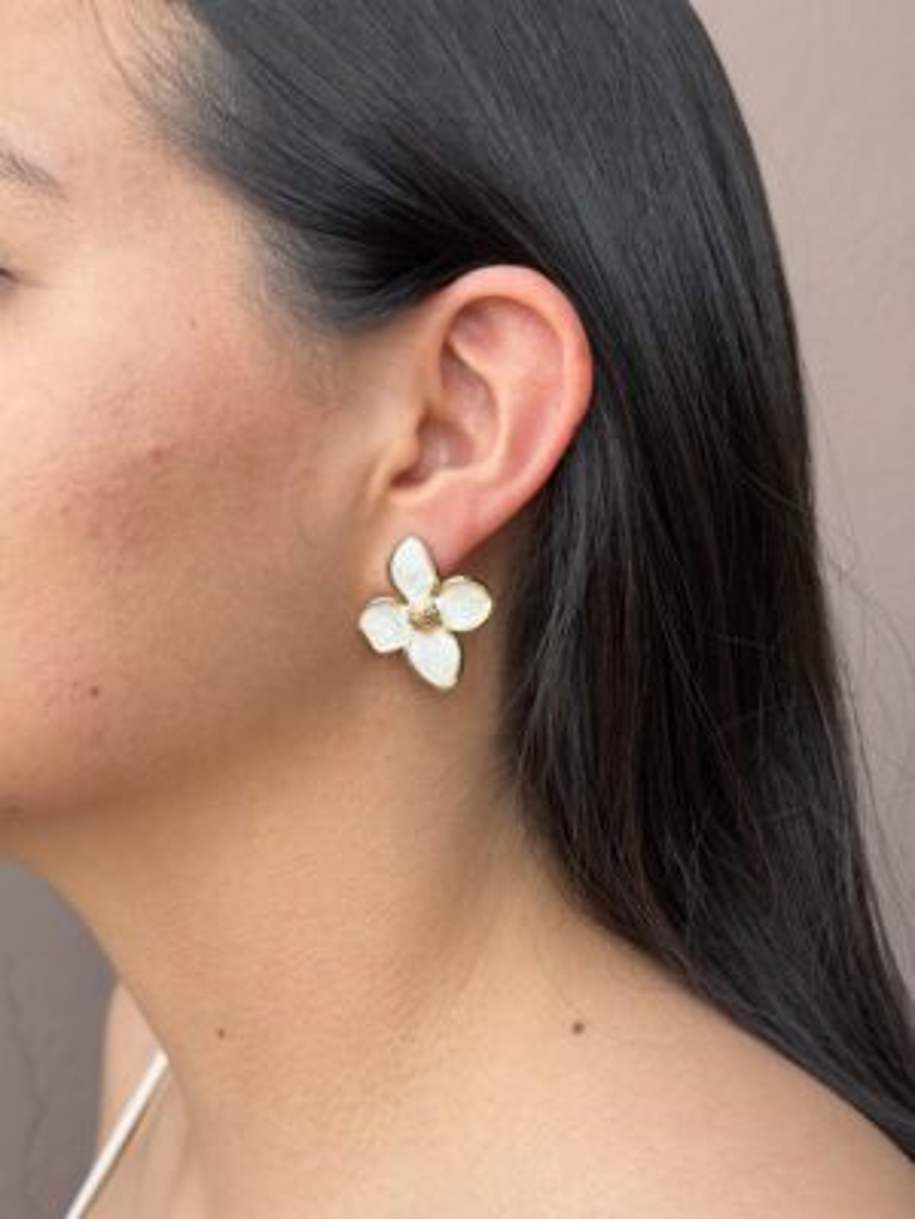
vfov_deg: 39.7
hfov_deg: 30.3
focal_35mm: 48
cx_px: 458
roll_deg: +1.7
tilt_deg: -4.7
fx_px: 1692
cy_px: 610
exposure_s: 1/129
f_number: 1.78
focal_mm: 6.76
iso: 50
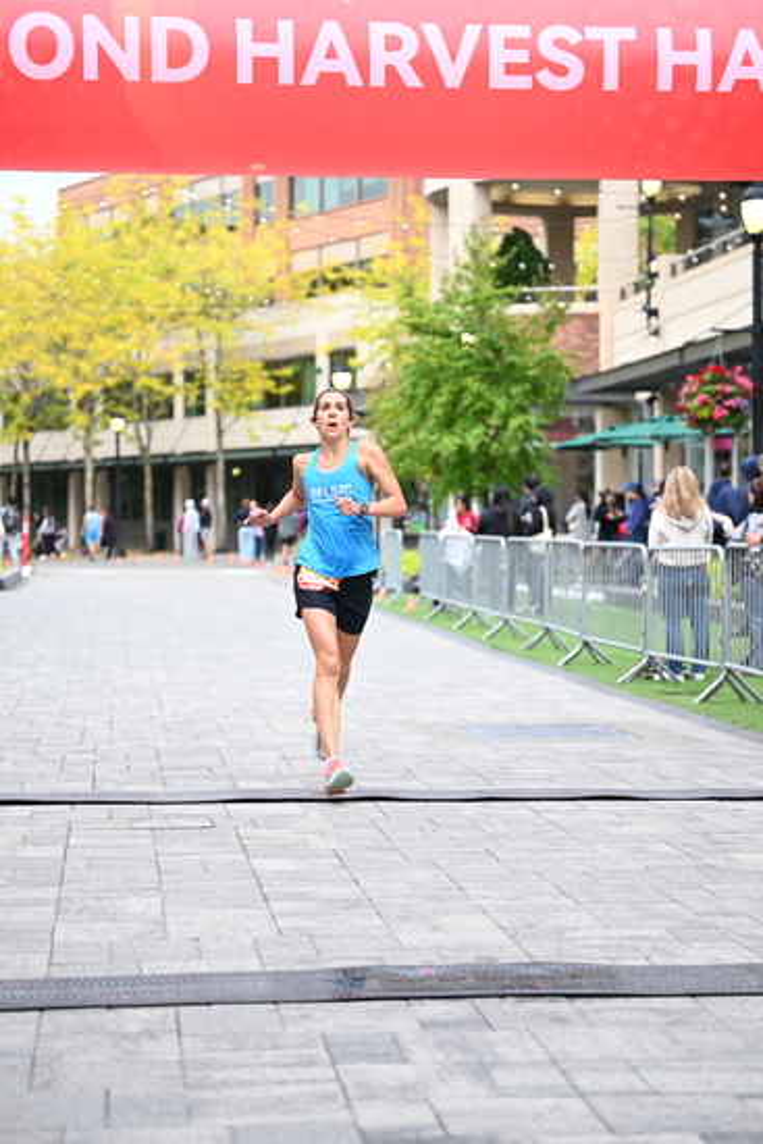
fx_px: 2414
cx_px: 382
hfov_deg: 18.0
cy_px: 572
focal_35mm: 76
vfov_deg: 26.6
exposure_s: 1/1600
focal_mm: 76
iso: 1250
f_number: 2.8
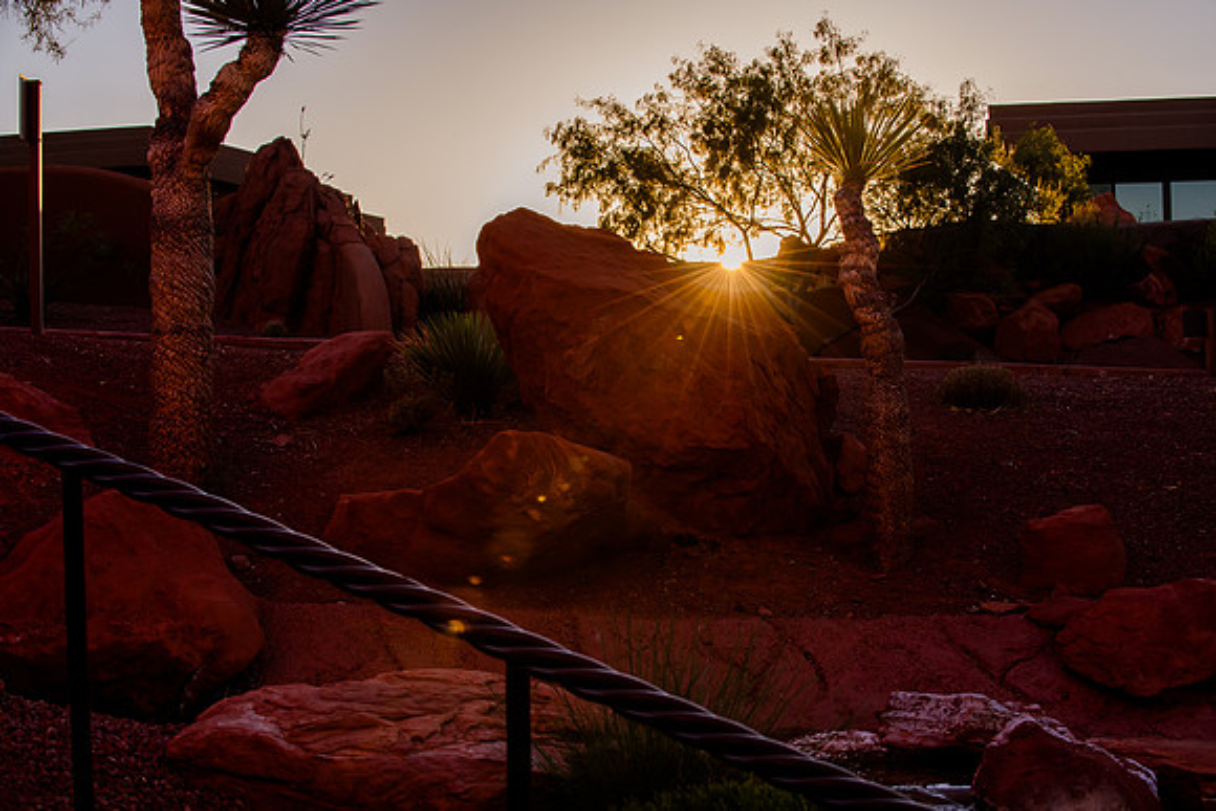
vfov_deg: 19.5
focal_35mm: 70
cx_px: 608
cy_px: 406
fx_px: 2365
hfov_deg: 28.8
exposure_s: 1/250
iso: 500
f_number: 10
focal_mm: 70
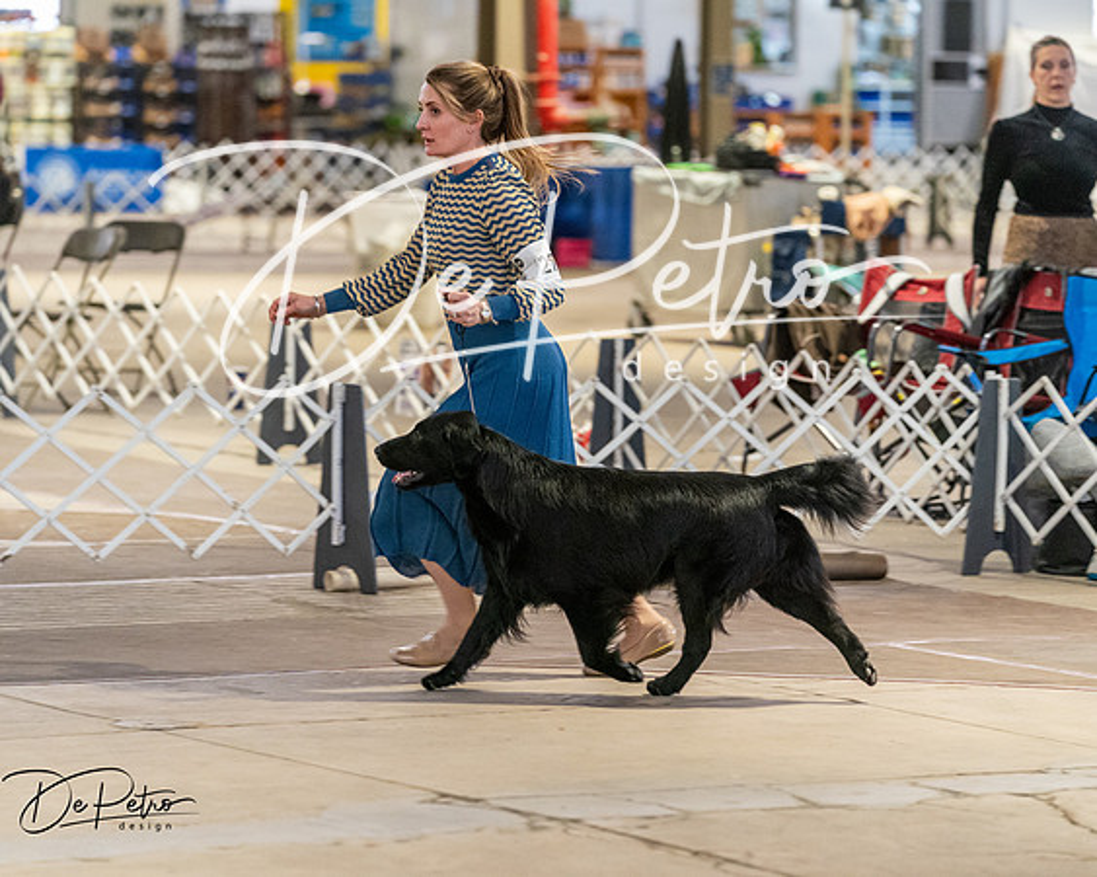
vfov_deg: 8.4
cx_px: 548
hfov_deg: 10.5
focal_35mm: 185
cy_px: 438
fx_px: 5994
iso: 6400
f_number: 3.5
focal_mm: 164
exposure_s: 1/250
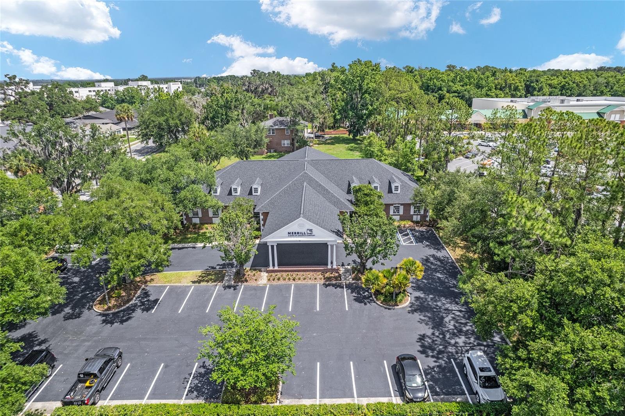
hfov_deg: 78.6
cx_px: 312
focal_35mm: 22
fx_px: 382
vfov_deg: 57.2
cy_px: 208
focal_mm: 8.38
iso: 120
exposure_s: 1/1600
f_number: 2.8
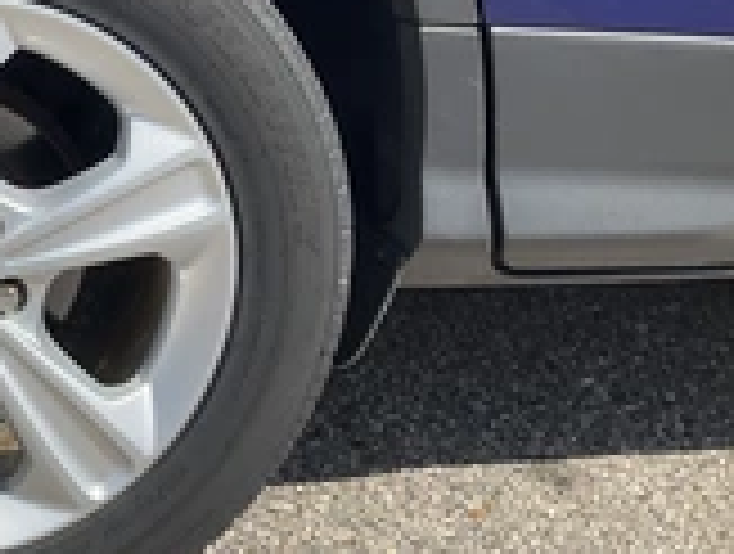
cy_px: 140
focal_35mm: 71
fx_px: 1509
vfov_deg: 20.6
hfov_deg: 25.3
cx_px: -81
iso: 25
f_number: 1.8
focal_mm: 3
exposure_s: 1/1195
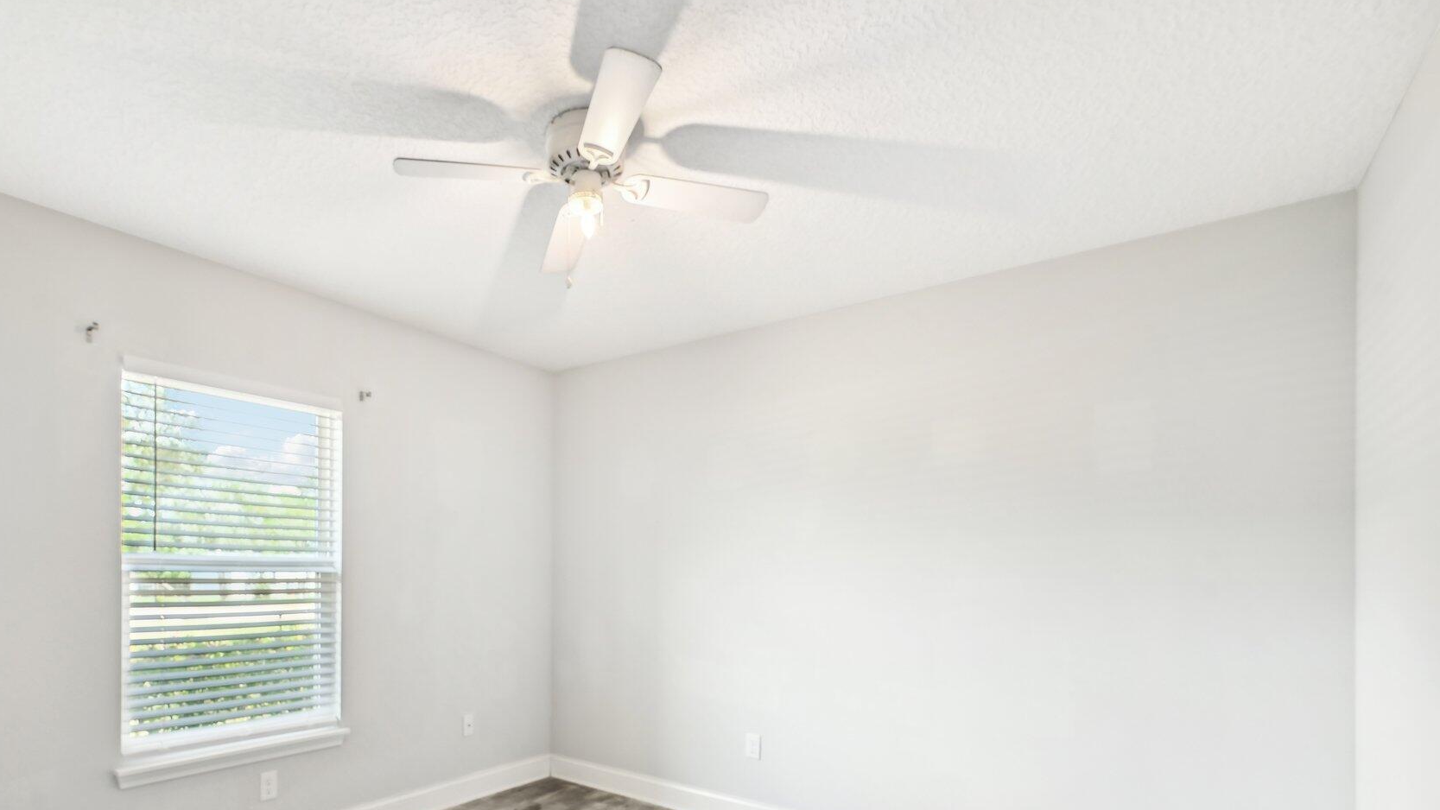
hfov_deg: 91.1
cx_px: 557
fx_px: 687
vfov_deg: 58.8
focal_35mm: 18
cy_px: 576
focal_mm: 14
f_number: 8
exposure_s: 1/6
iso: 400
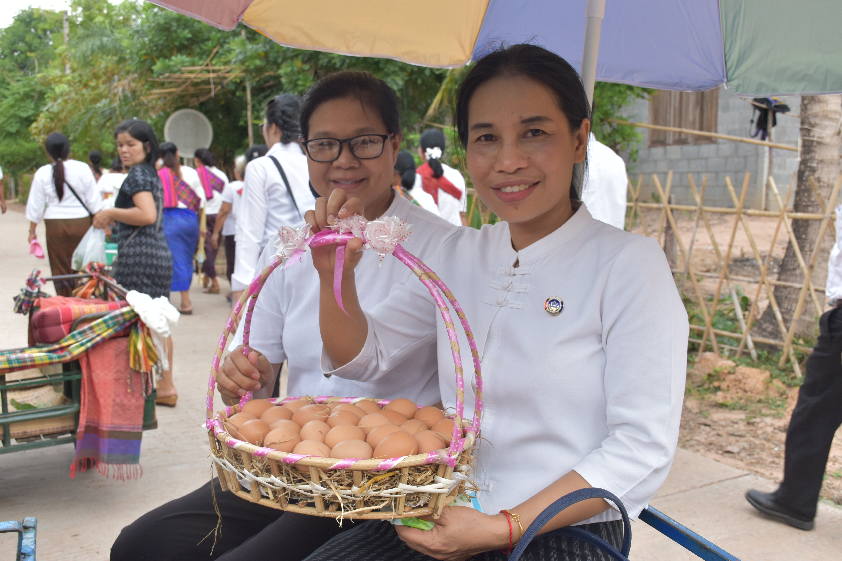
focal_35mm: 39
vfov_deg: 34.2
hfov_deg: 49.6
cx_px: 421
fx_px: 912
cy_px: 280
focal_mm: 26
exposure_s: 1/250
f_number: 8
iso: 400
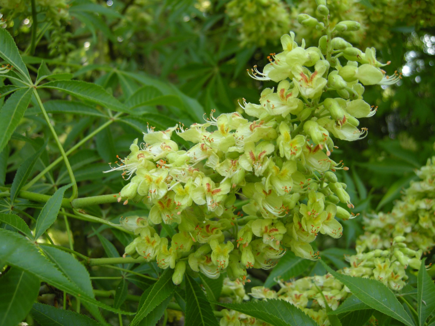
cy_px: 163
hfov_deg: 52.6
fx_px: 440
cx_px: 218
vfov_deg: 40.7
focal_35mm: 35
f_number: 2.7
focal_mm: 7.5
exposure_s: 1/54.5
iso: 71
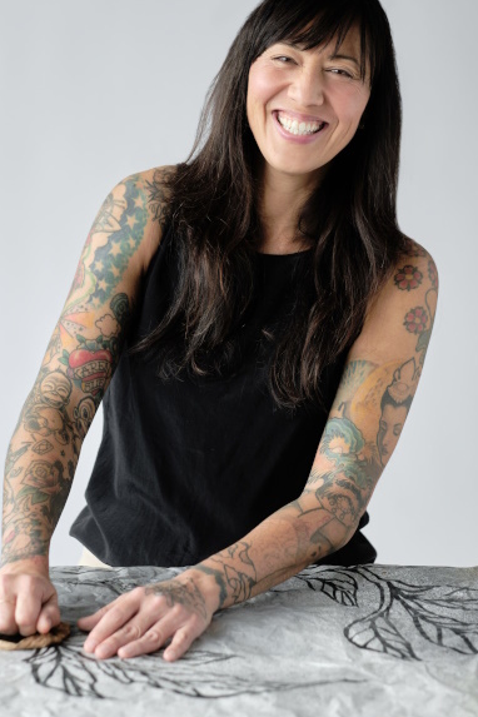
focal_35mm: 110
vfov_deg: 18.6
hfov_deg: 12.5
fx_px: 2191
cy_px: 264
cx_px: 228
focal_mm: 56
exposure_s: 1/250
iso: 160
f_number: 2.2
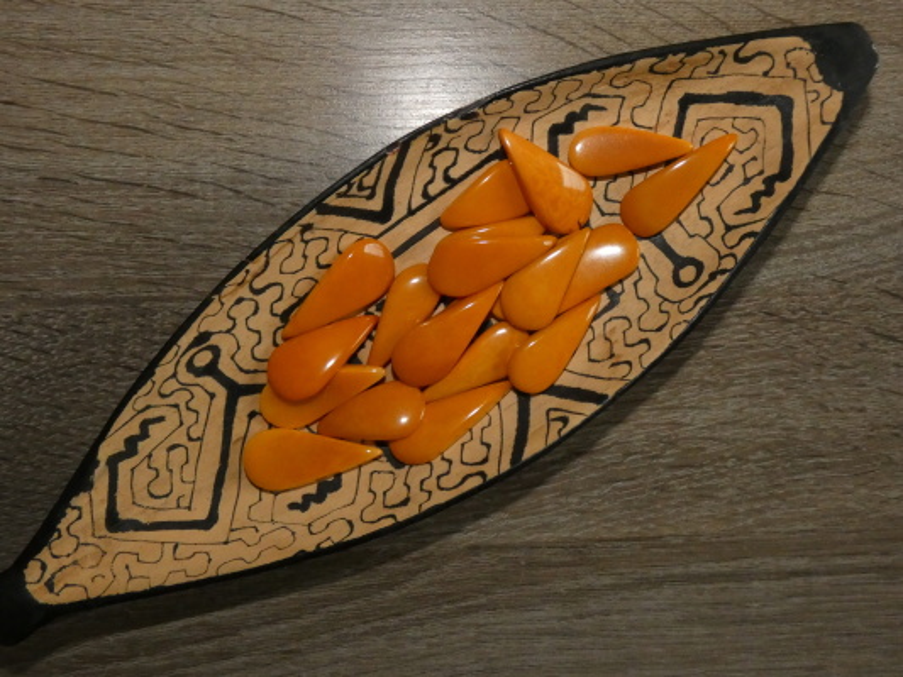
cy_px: 338
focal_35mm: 30
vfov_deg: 46.8
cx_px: 452
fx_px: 783
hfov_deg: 60.0
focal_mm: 5.3
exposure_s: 1/60
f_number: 3.3
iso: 800
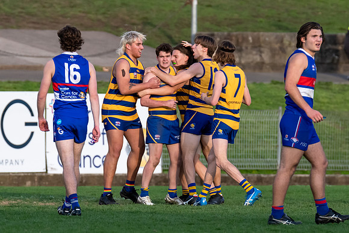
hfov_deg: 3.0
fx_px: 6719
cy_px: 129
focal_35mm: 693
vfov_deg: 2.0
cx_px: 121
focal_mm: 300
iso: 800
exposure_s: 1/1600
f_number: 5
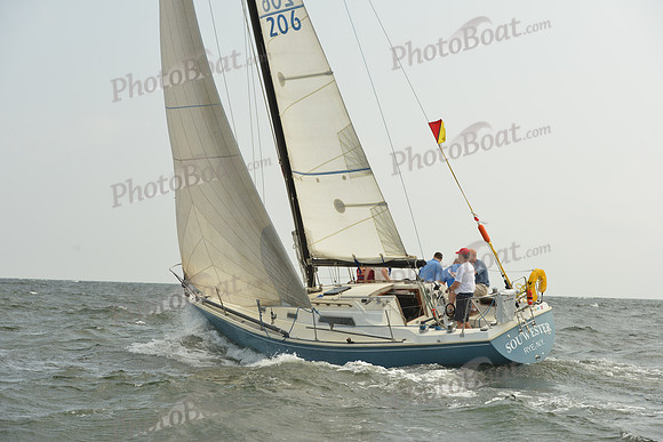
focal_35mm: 70
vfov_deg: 19.5
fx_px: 1289
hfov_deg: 28.8
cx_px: 332
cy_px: 221
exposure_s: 1/1250
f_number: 8
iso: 320
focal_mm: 70
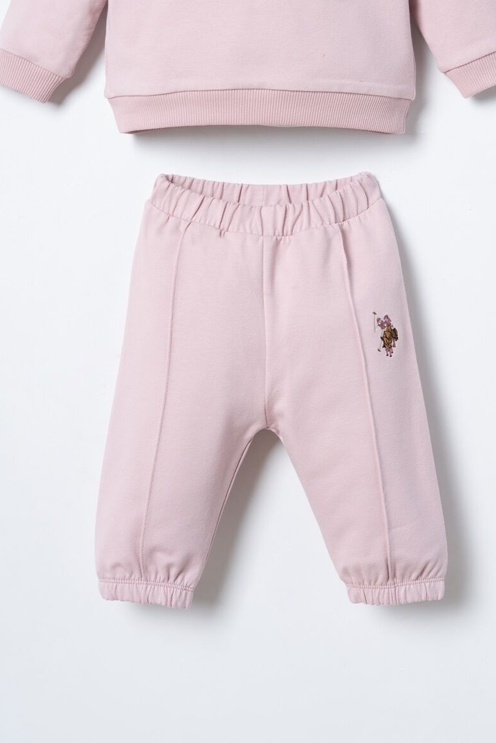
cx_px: 267
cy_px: 177
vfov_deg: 26.0
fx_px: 1591
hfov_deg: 17.7
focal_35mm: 77
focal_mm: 50
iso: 400
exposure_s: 1/125
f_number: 9
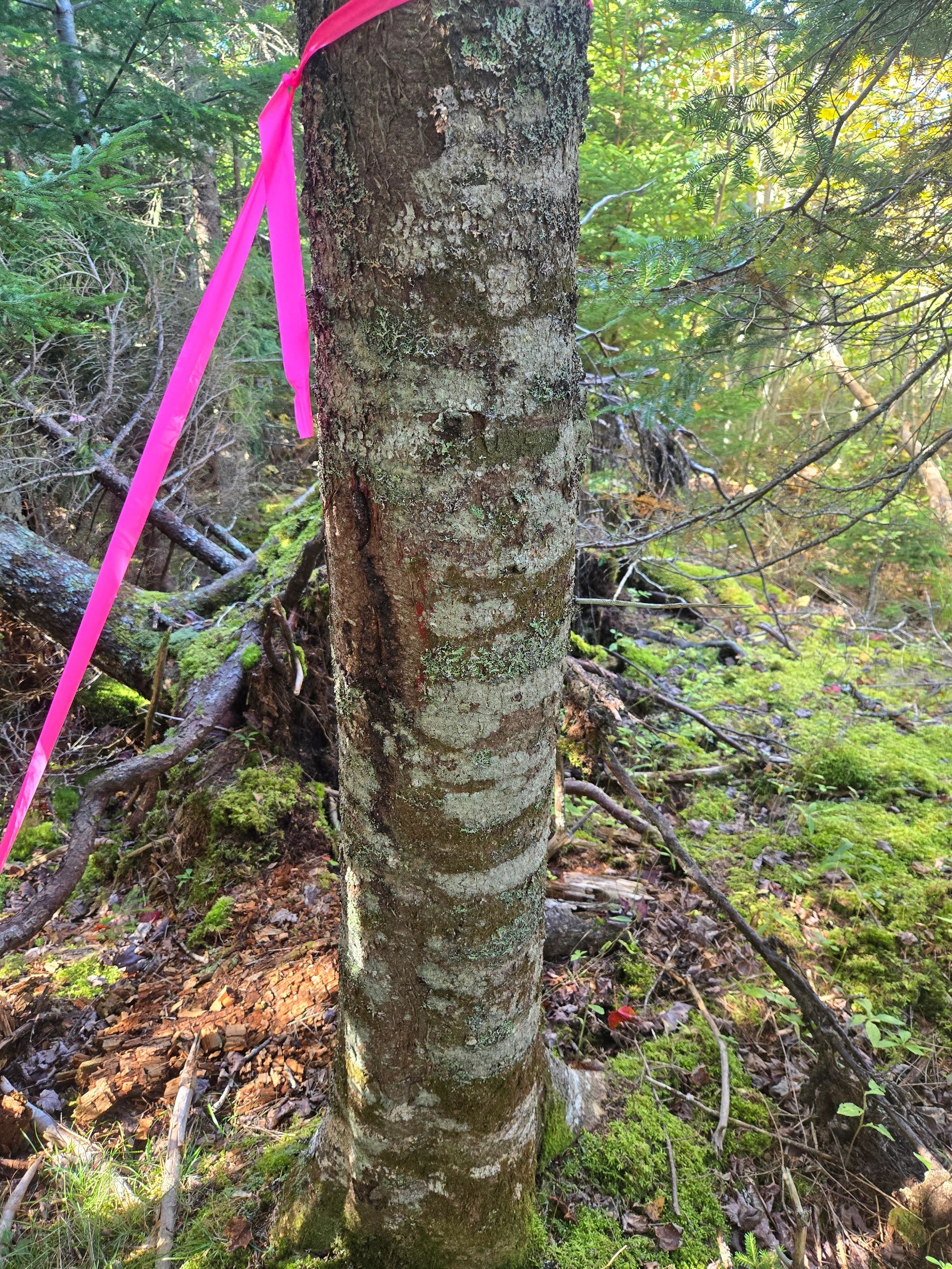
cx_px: 476
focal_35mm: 23
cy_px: 634
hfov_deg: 58.9
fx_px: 843
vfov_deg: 73.9
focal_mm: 5.4
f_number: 1.8
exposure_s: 1/120
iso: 200
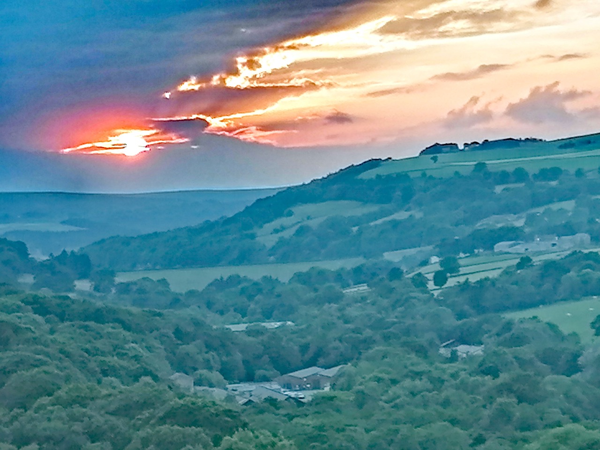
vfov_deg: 10.4
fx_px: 2479
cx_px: 300
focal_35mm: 143
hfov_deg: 13.8
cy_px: 225
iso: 50
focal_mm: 4.75
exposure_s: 4
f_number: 1.8
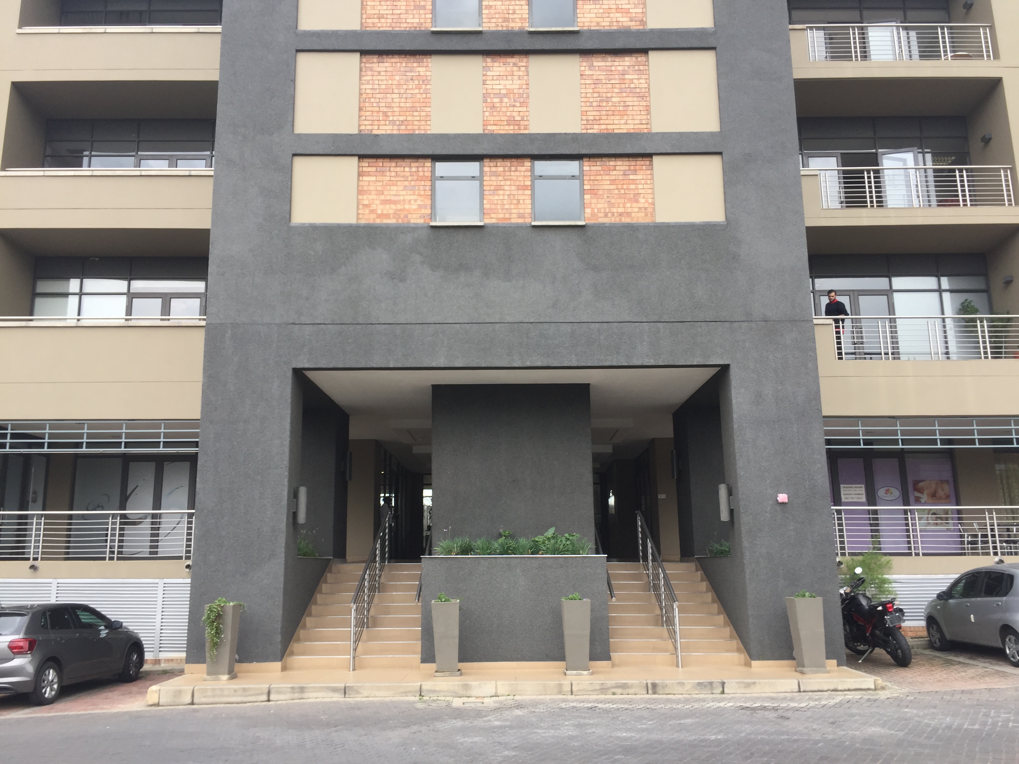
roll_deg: -0.3
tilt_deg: +10.5
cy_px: 382
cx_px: 510
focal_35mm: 29
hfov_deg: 61.7
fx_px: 854
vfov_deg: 48.2
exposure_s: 1/293
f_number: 2.2
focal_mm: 4.15
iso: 32
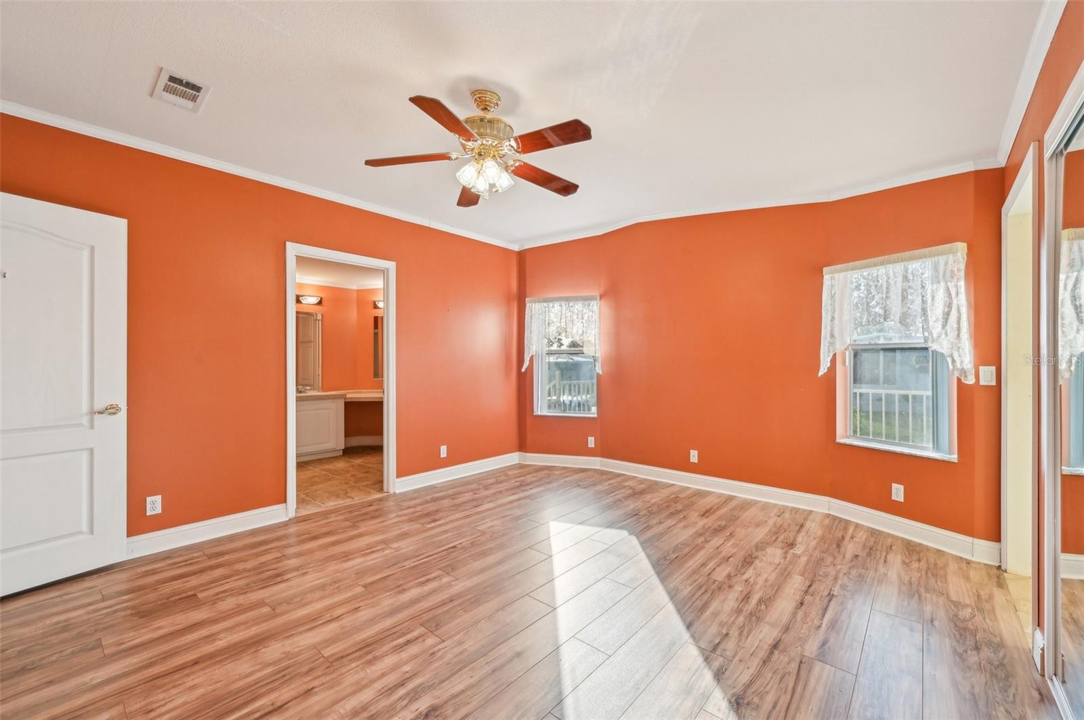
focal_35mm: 14
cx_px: 542
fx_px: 421
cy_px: 360
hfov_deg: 104.3
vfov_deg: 81.1
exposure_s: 1/250
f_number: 8
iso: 400
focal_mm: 14
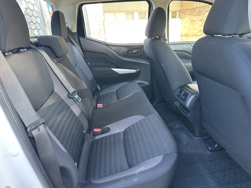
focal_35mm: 24
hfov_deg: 71.6
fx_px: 174
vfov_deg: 56.8
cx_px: 126
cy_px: 94
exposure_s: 1/121
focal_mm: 6.86
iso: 200
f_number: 1.78
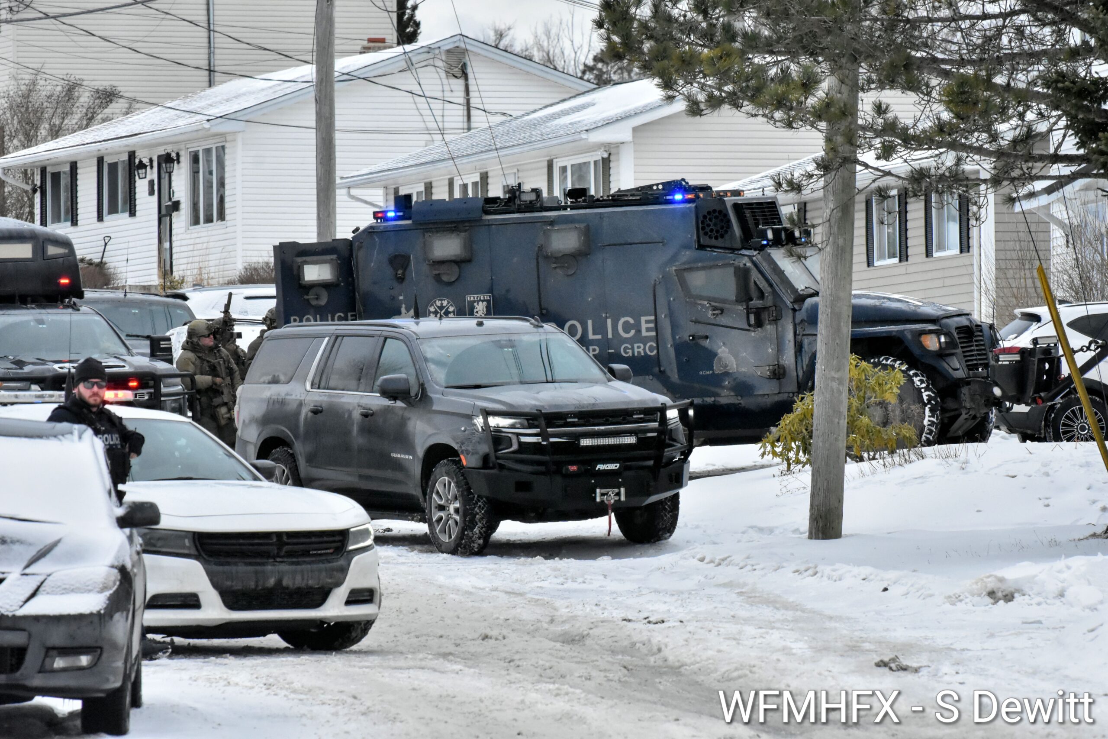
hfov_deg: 7.0
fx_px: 9002
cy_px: 370
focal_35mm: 292
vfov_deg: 4.7
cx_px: 554
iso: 4000
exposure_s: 1/5000
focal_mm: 195
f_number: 8
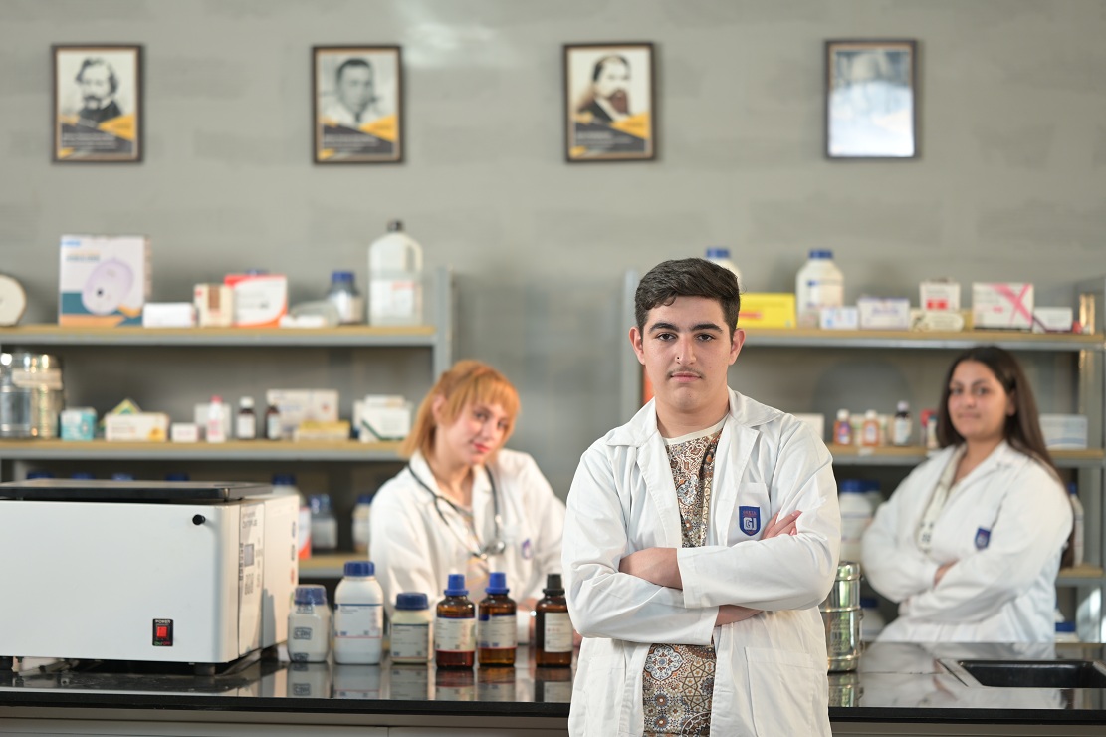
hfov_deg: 23.9
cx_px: 553
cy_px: 368
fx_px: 2610
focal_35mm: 85
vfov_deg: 16.1
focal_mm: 85
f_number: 1.8
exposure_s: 1/50
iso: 125
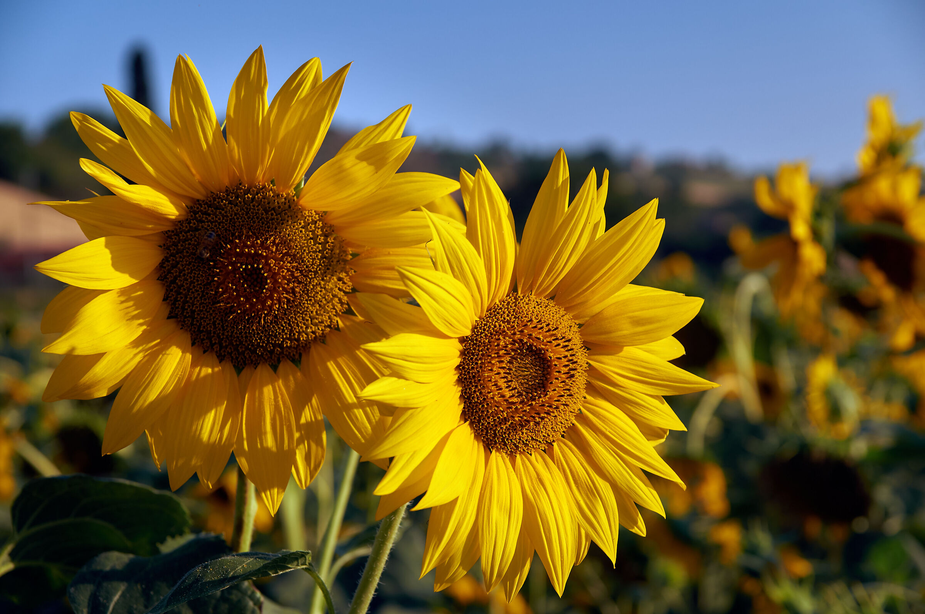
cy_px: 307
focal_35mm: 82
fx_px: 2117
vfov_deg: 16.5
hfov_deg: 24.6
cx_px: 462
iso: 200
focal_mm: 55
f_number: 5.6
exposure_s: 1/800
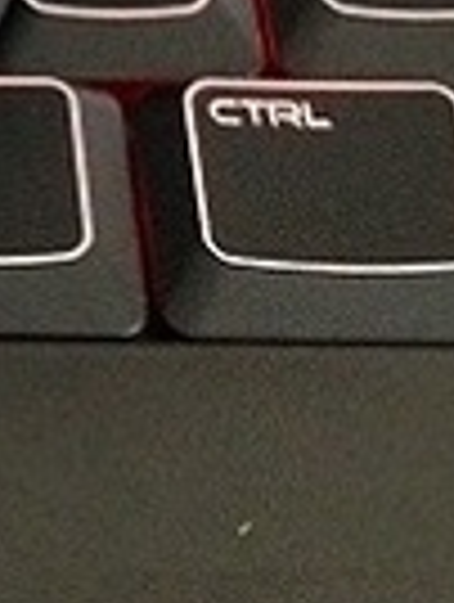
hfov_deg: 7.4
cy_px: -198
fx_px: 3295
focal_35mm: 189
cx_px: -584
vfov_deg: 10.2
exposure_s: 1/17
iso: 400
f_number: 2.4
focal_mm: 4.13
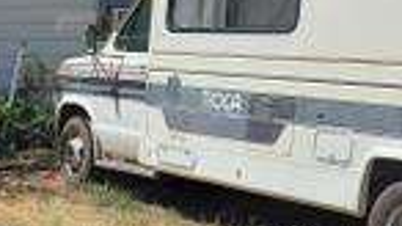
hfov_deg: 19.7
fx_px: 1002
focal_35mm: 94
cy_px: 325
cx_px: -201
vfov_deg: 12.3
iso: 50
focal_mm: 4.69
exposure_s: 1/4432
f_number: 1.8
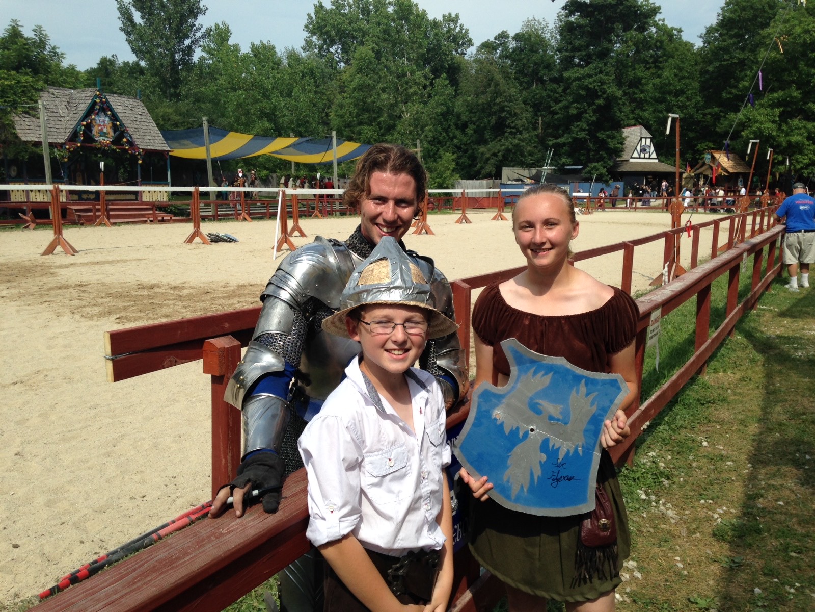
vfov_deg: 42.9
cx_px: 408
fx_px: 777
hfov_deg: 55.4
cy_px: 306
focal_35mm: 33
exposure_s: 1/1695
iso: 50
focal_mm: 4.12
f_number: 2.4
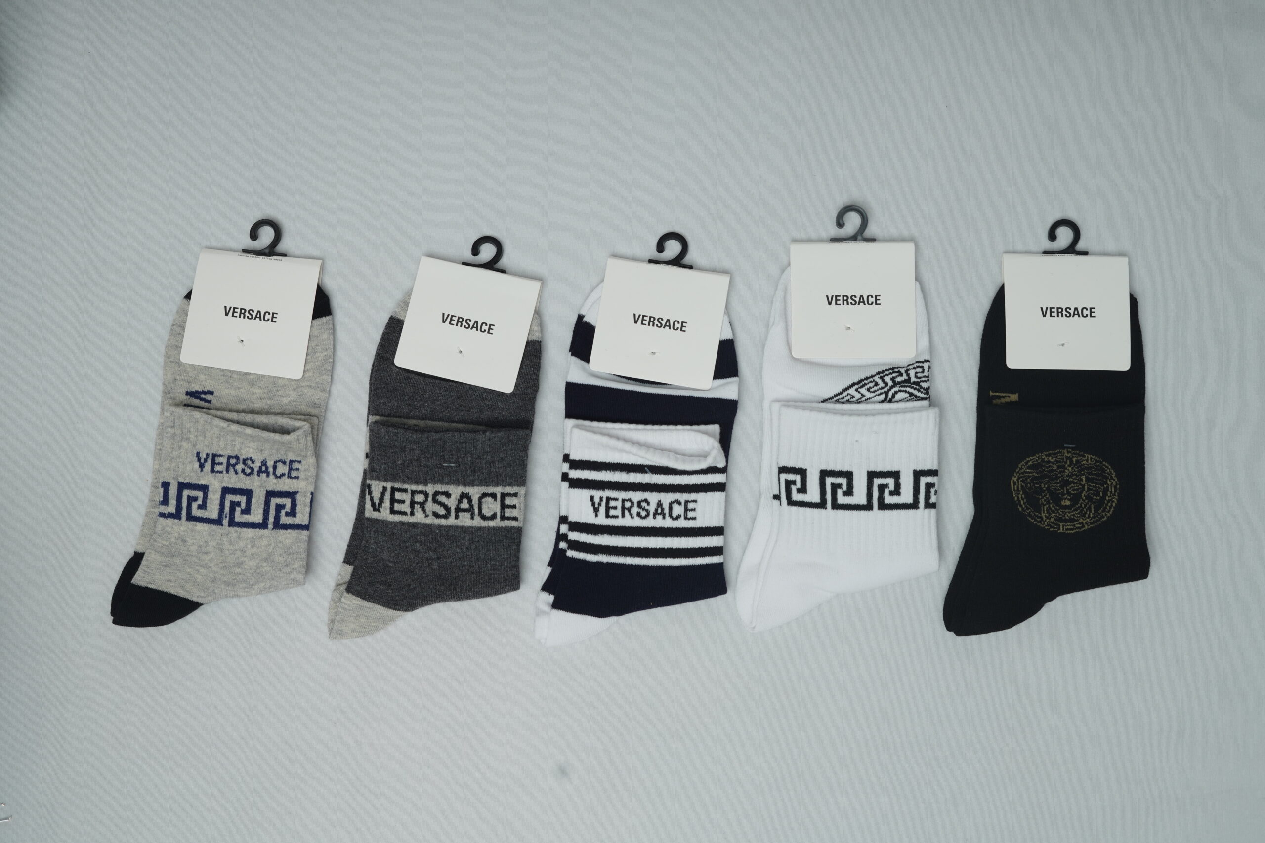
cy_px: 422
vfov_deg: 27.0
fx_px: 1757
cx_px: 632
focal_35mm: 50
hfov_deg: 39.6
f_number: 6.3
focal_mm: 50
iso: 320
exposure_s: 1/200
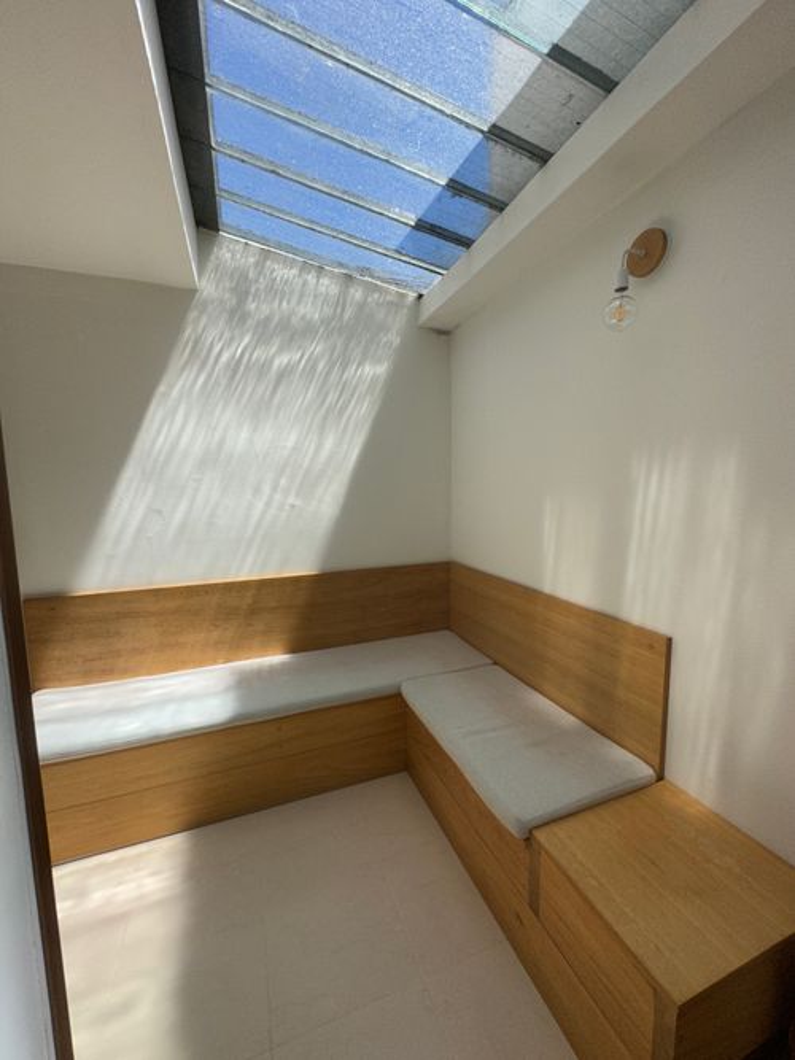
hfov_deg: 85.7
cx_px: 398
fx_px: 429
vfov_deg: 102.1
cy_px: 530
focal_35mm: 14
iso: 50
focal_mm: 2.22
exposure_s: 1/972
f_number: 2.2
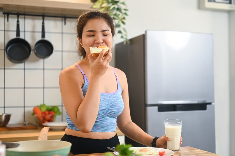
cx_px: 118
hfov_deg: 39.6
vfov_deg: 27.0
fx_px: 326
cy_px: 78
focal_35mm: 50
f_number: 2
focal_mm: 50
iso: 500
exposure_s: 1/320
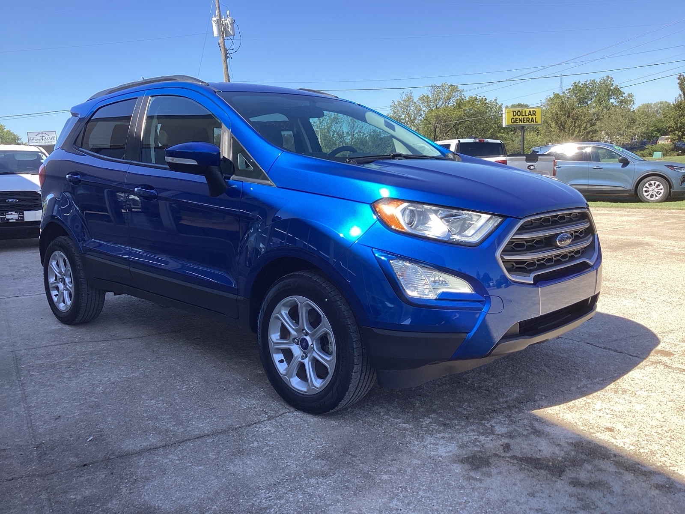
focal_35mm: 31
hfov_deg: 58.4
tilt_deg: -10.0
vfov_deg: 45.4
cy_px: 257
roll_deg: +1.3
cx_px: 342
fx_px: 613
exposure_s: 1/604
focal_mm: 3.3
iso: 25
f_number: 2.4
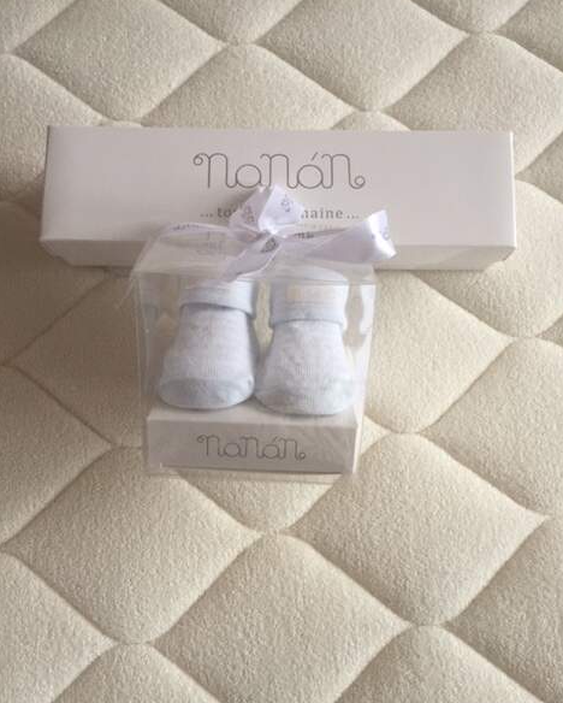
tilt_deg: -76.9
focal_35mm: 31
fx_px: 645
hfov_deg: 47.2
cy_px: 356
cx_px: 285
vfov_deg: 57.1
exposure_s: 1/33
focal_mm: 4.15
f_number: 2.2
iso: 80
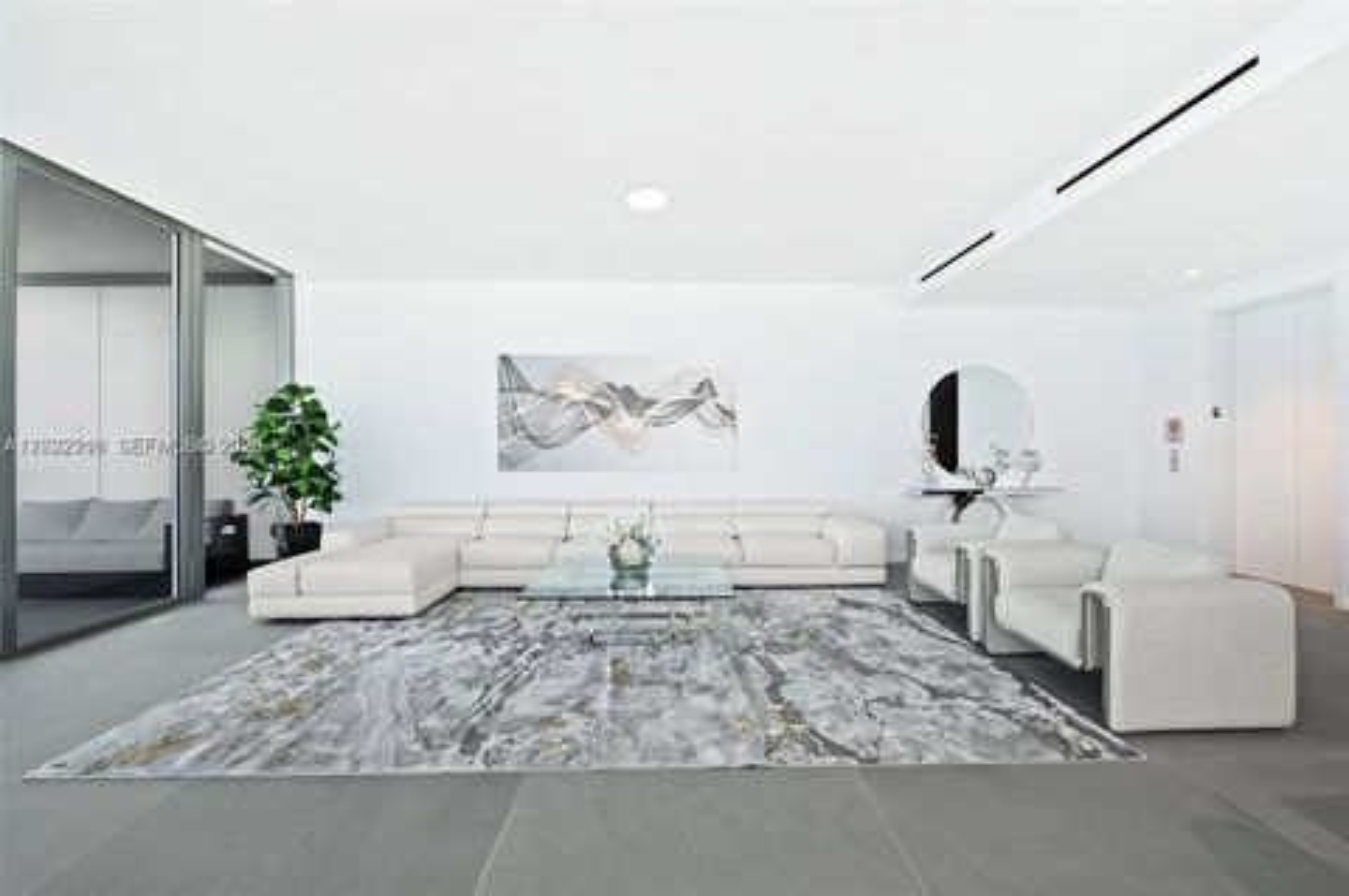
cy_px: 448
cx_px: 674
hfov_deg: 100.4
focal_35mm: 15
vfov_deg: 77.2
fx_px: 561
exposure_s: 1/8
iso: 200
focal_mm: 15
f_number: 8
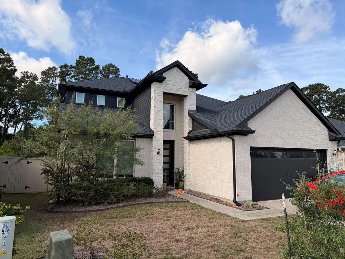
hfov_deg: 71.6
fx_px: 239
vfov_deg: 56.8
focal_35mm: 24
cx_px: 172
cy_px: 130
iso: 80
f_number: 1.78
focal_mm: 6.76
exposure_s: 1/3425
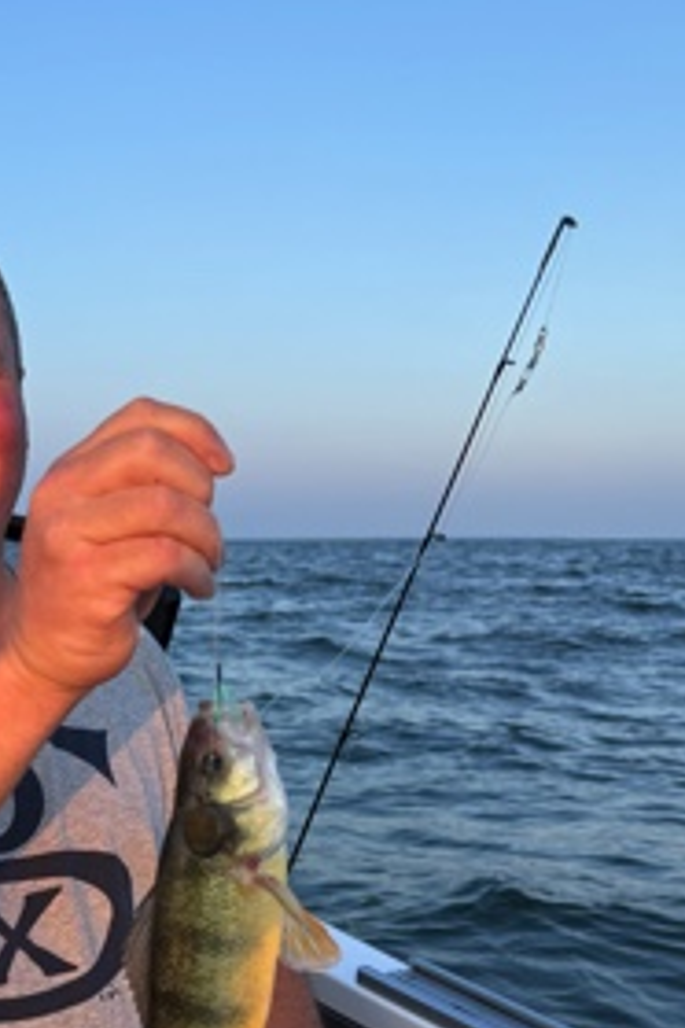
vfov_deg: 43.4
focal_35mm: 43
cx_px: 52
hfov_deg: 29.7
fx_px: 1227
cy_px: 818
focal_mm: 6.76
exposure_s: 1/992
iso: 80
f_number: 1.78
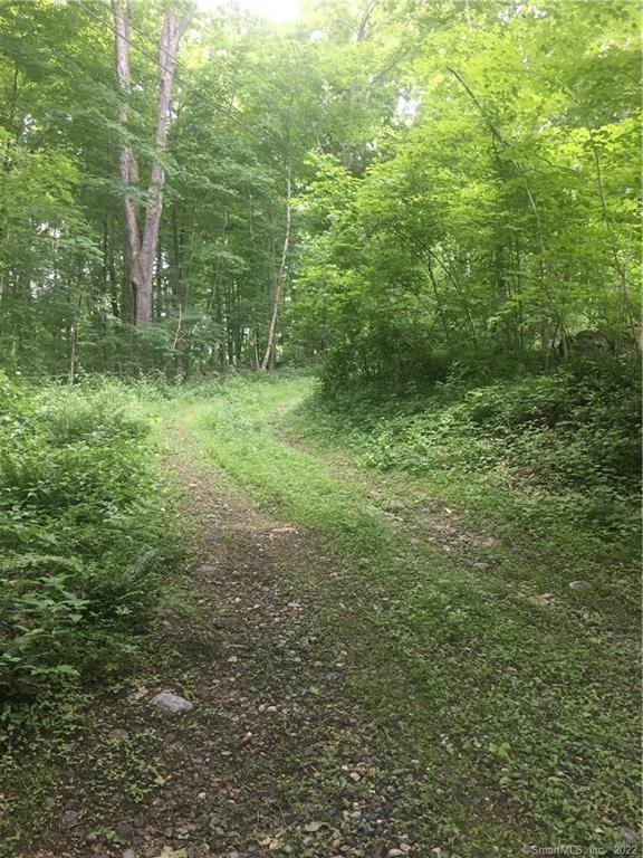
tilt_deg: +3.0
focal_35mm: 29
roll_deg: -0.7
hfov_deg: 48.2
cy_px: 429
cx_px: 322
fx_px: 718
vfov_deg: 61.7
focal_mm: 4.15
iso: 80
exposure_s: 1/30
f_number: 2.2
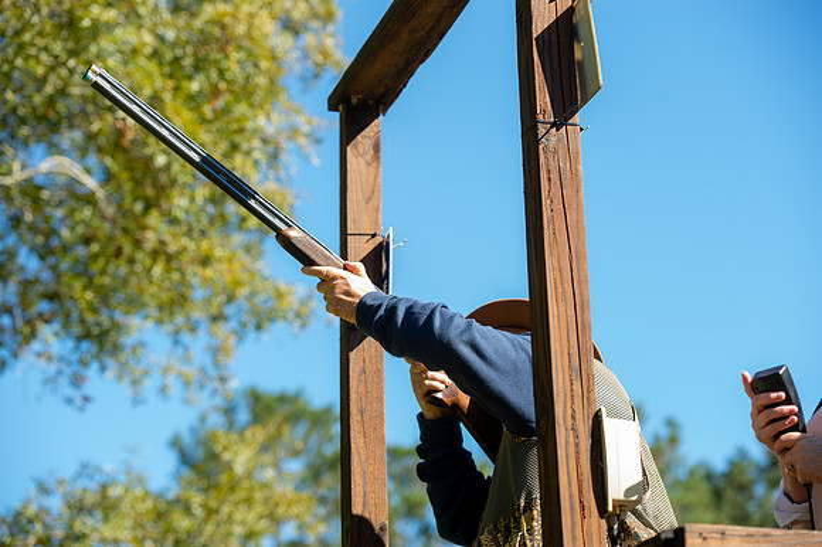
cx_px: 411
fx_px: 2396
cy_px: 274
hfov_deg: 19.5
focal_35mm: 105
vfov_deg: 13.0
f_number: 4.5
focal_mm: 105
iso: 125
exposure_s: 1/200
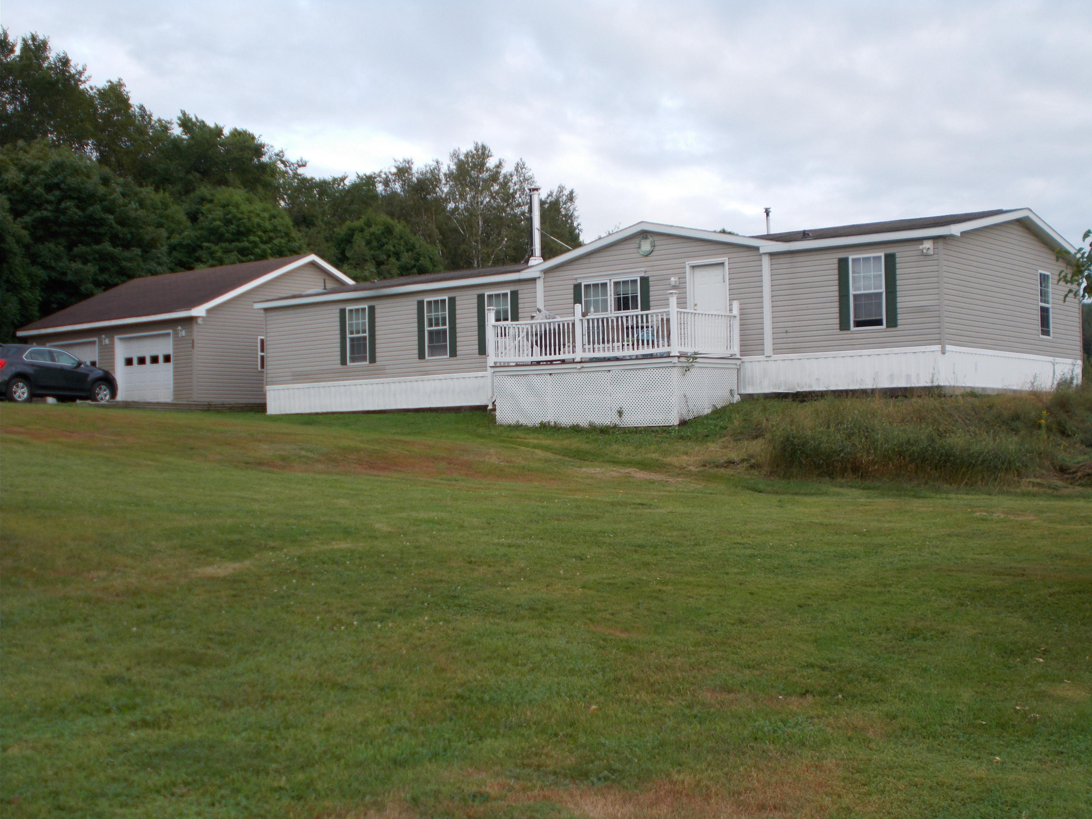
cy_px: 410
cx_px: 546
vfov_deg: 29.1
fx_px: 1577
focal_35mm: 50
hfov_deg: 38.2
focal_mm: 9
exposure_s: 1/125
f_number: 4.5
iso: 80
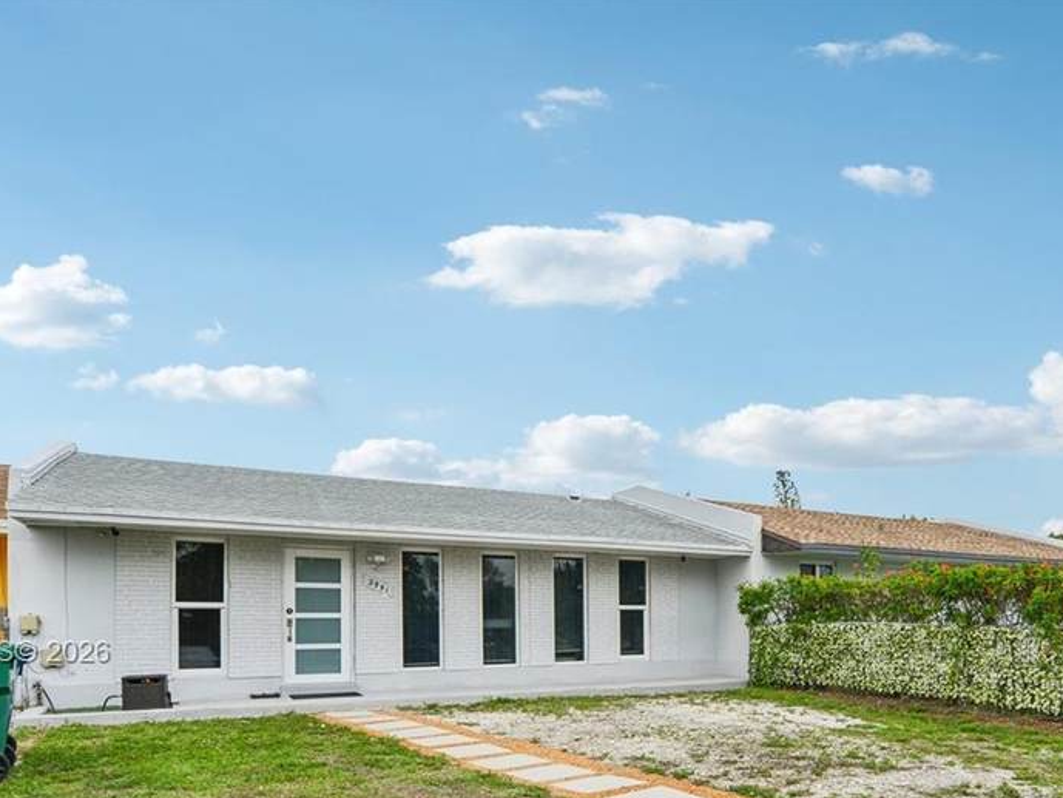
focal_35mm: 25
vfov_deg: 51.0
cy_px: 654
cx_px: 713
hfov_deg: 67.4
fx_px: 768
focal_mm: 14
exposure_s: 1/640
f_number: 8
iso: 200
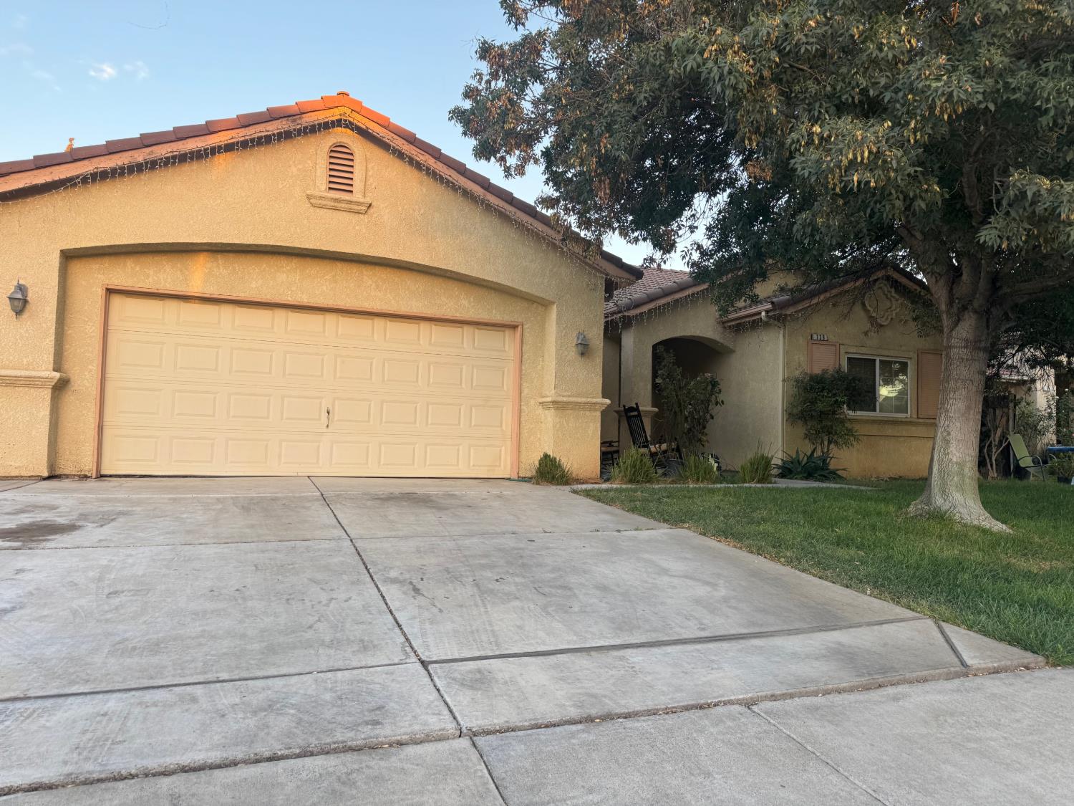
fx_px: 745
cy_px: 403
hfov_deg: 71.6
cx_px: 537
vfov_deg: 56.8
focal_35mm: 24
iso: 64
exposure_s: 1/176
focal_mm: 6.76
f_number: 1.78
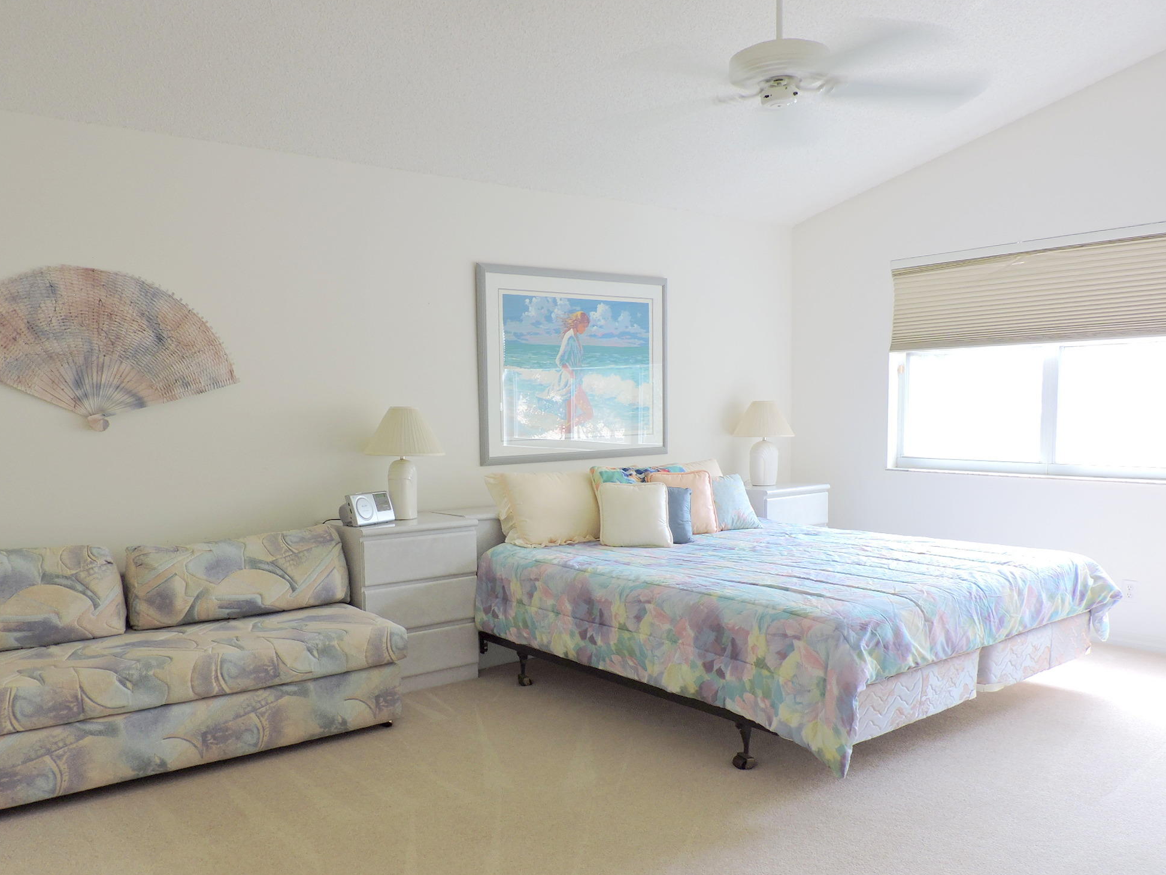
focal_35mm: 28
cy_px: 502
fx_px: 943
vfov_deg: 49.6
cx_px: 528
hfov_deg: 63.3
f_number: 3
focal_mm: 4.3
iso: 100
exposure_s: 1/40
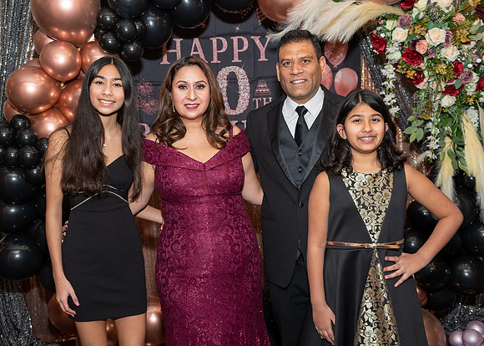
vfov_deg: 33.0
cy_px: 166
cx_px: 218
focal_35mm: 42
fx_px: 583
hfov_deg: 45.0
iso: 400
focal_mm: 26
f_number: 5
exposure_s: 1/250
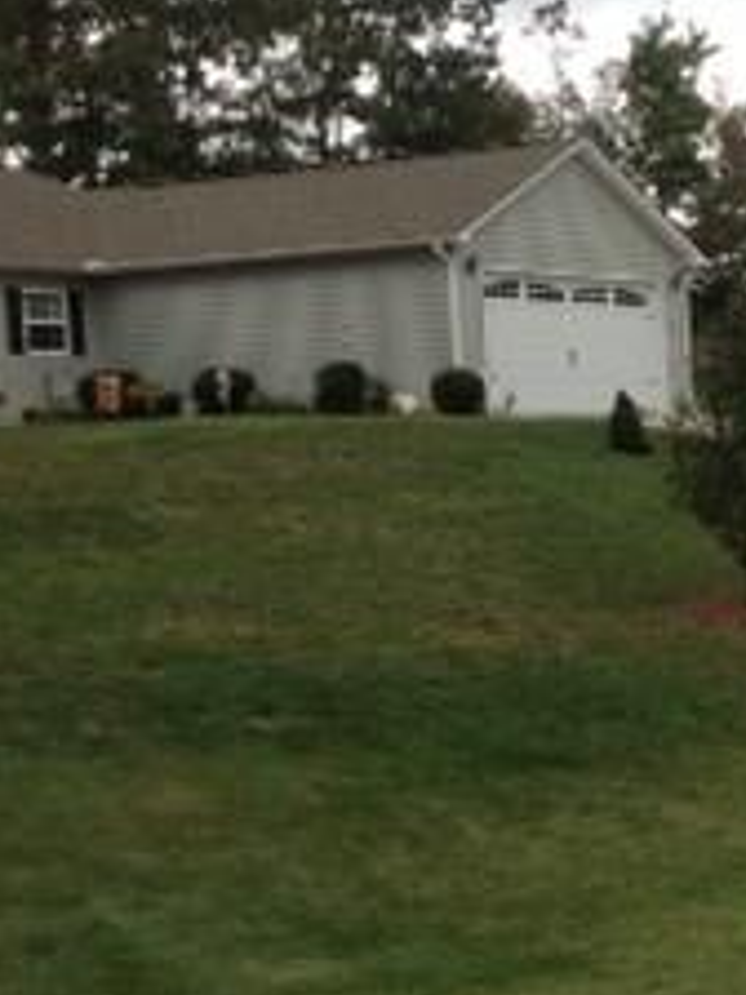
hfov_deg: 14.5
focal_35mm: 100
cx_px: 804
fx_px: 2873
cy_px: 600
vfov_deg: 19.6
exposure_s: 1/480
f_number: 2.4
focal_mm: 4.28
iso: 50
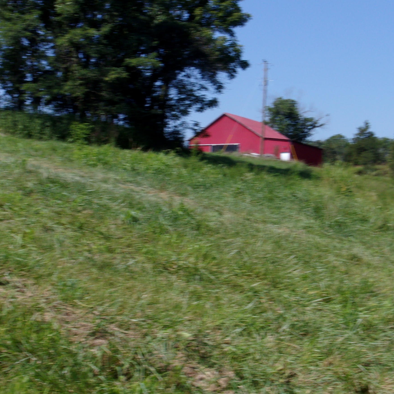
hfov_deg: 26.1
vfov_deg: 26.5
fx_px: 837
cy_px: 164
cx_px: 307
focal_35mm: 65
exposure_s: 1/80
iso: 80
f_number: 12.5
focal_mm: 7.8
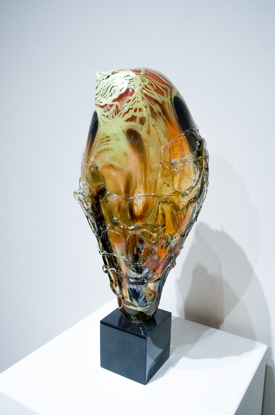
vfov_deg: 57.3
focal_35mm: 33
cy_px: 208
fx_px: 379
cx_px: 138
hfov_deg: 39.9
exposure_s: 1/60
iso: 1250
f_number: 5.6
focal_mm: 22
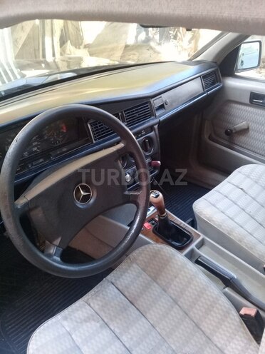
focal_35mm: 31
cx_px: 132
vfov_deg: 58.4
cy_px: 177
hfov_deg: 45.4
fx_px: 316
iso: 80
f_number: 2.2
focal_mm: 3.3
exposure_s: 1/33
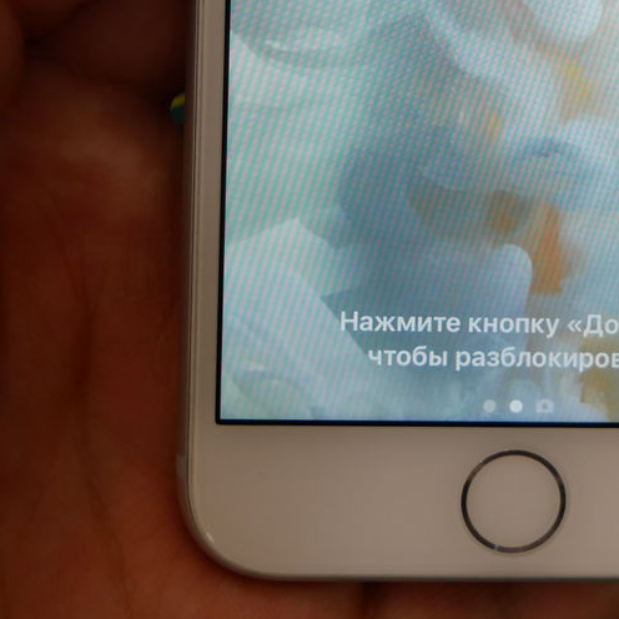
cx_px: 574
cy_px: -64
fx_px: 2306
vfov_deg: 14.9
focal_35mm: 114
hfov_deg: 15.1
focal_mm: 20
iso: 400
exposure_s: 1/60
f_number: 4.1
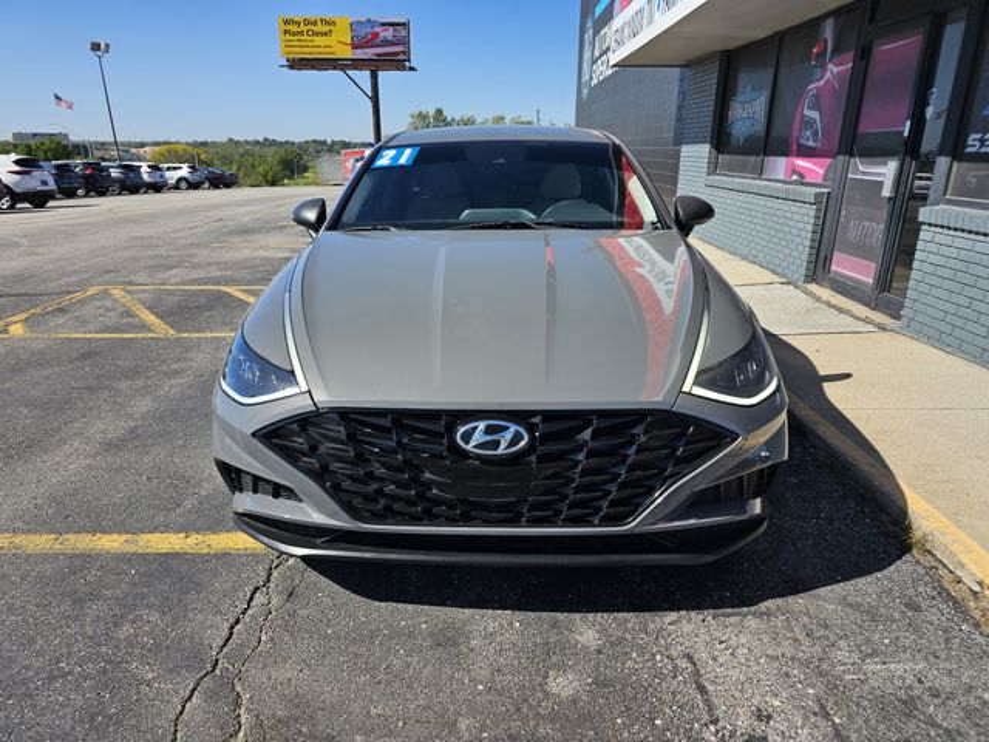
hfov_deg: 73.9
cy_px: 371
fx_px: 657
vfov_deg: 58.9
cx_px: 494
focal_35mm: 23
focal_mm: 6.3
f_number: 1.7
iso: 10
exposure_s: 1/717
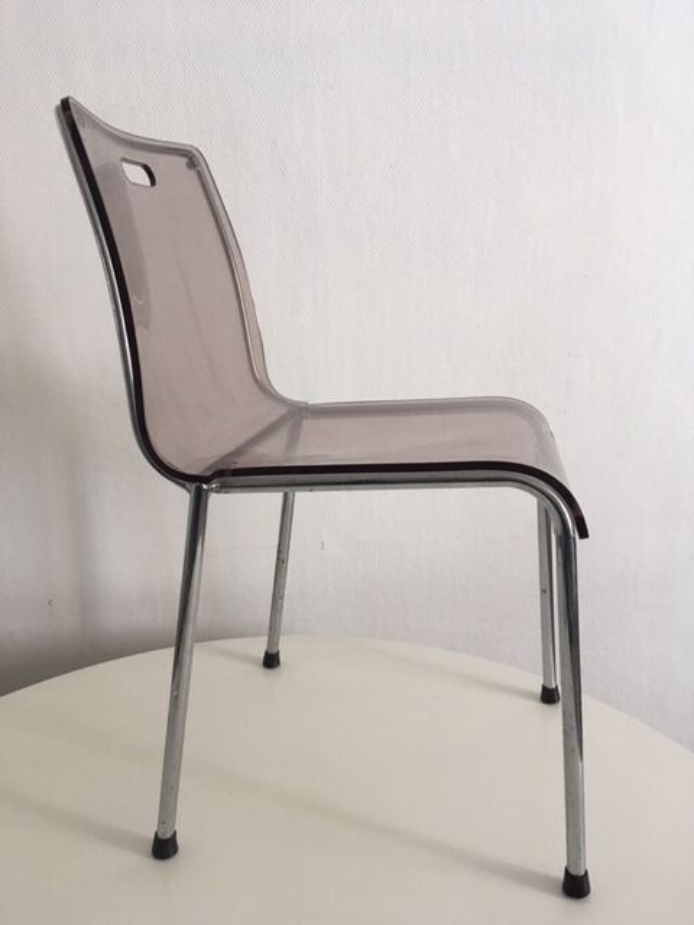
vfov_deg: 61.7
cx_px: 347
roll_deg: -0.2
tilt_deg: -15.2
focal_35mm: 29
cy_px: 462
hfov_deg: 48.2
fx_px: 775
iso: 64
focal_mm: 4.15
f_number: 2.2
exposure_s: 1/33
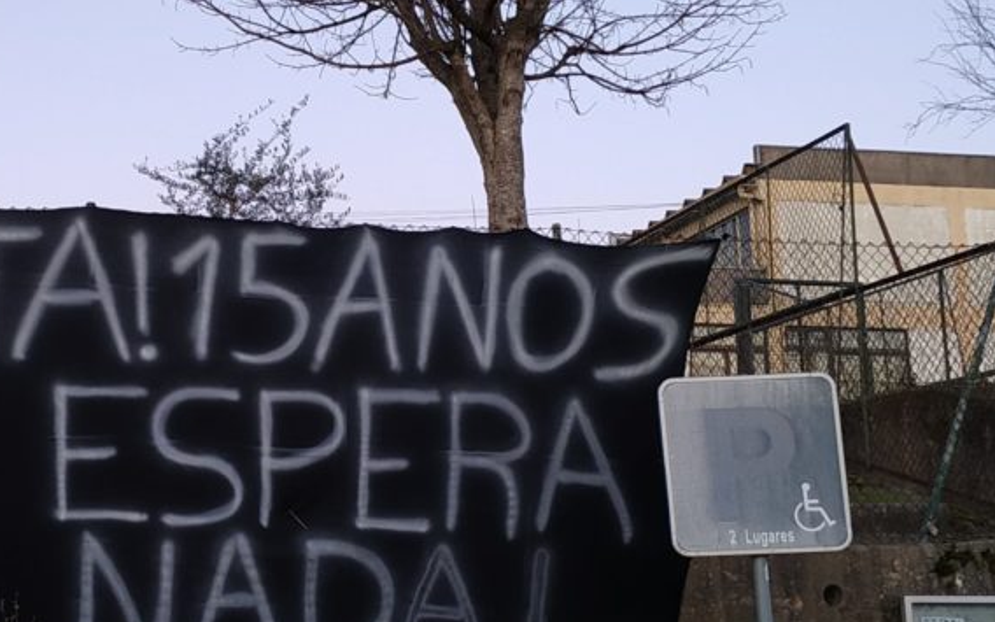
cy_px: 96
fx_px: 1166
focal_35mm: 43
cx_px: 286
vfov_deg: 29.0
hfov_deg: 45.1
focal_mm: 3.94
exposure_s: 1/50
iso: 100
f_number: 1.9
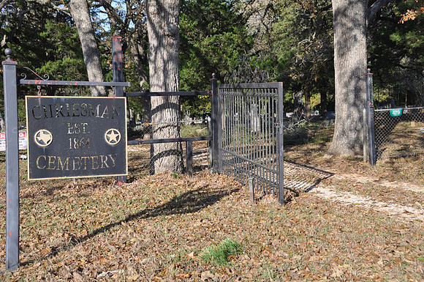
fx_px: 617
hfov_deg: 37.9
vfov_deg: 25.7
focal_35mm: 52
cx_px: 212
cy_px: 141
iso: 200
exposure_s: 1/200
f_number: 7.1
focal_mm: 35
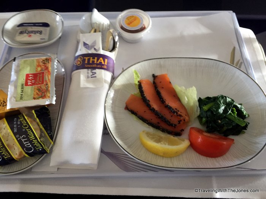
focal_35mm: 29
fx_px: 223
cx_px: 133
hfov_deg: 61.7
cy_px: 100
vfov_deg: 48.2
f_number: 2.2
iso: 125
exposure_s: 1/30
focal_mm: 4.15
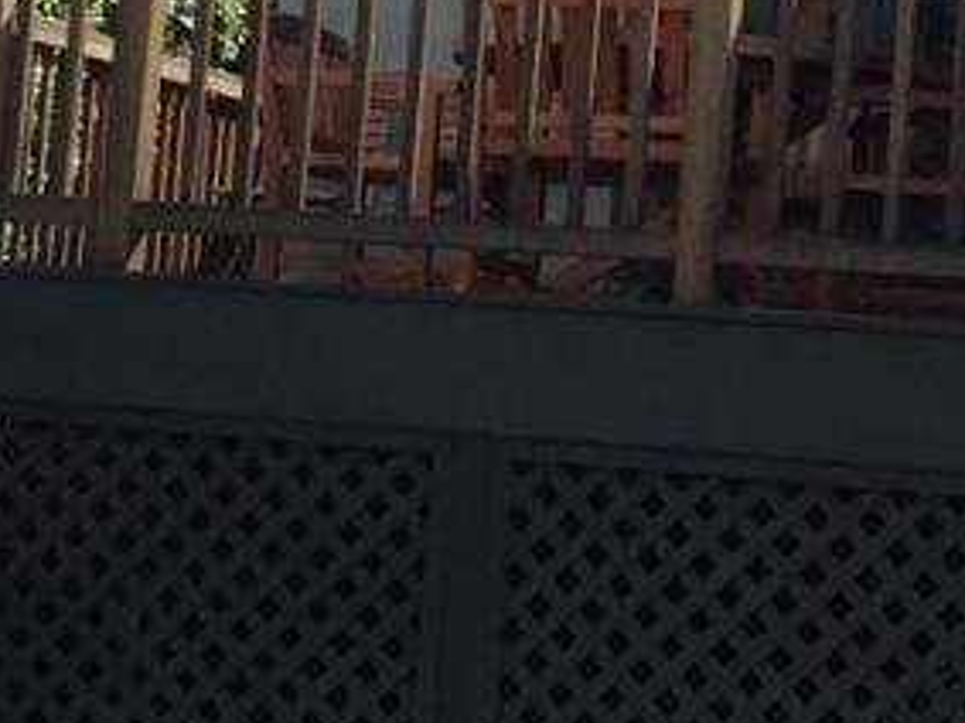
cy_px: 87
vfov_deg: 11.2
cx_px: 477
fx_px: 3650
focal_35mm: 131
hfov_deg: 15.1
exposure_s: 1/1130
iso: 32
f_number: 2.2
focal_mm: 4.15
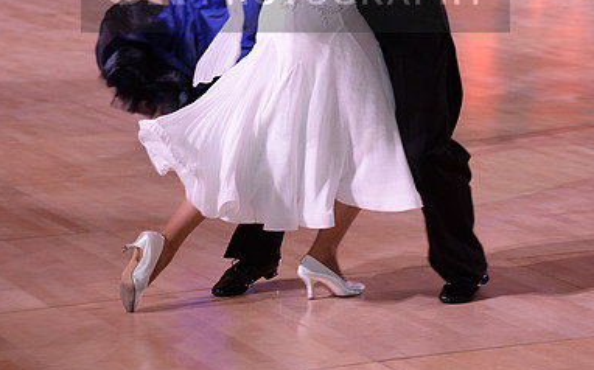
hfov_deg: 14.2
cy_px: -19
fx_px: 2378
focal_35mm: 147
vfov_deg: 8.8
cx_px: 296
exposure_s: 1/250
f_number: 5
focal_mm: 95
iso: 2000
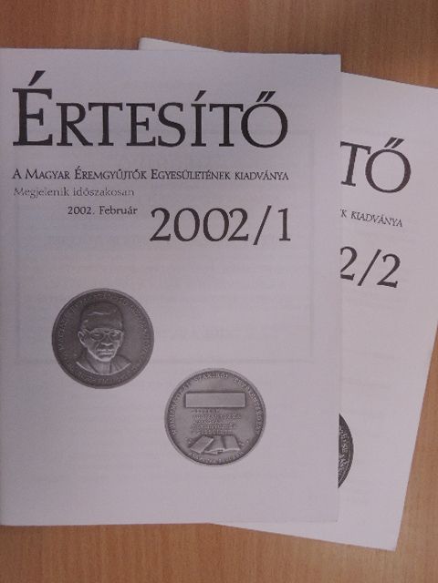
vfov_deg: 46.8
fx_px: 675
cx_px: 219
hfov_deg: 36.0
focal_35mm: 40
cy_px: 292
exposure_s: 1/160
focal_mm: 7.1
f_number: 3.3
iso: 800
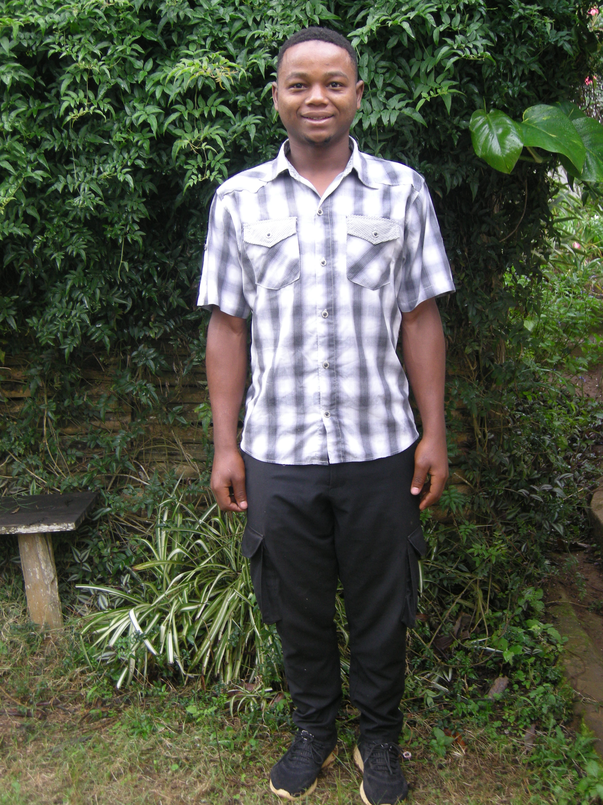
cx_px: 302
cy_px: 402
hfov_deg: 30.3
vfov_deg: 39.7
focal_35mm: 48
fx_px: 1115
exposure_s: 1/48
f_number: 3.1
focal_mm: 10.1
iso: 100
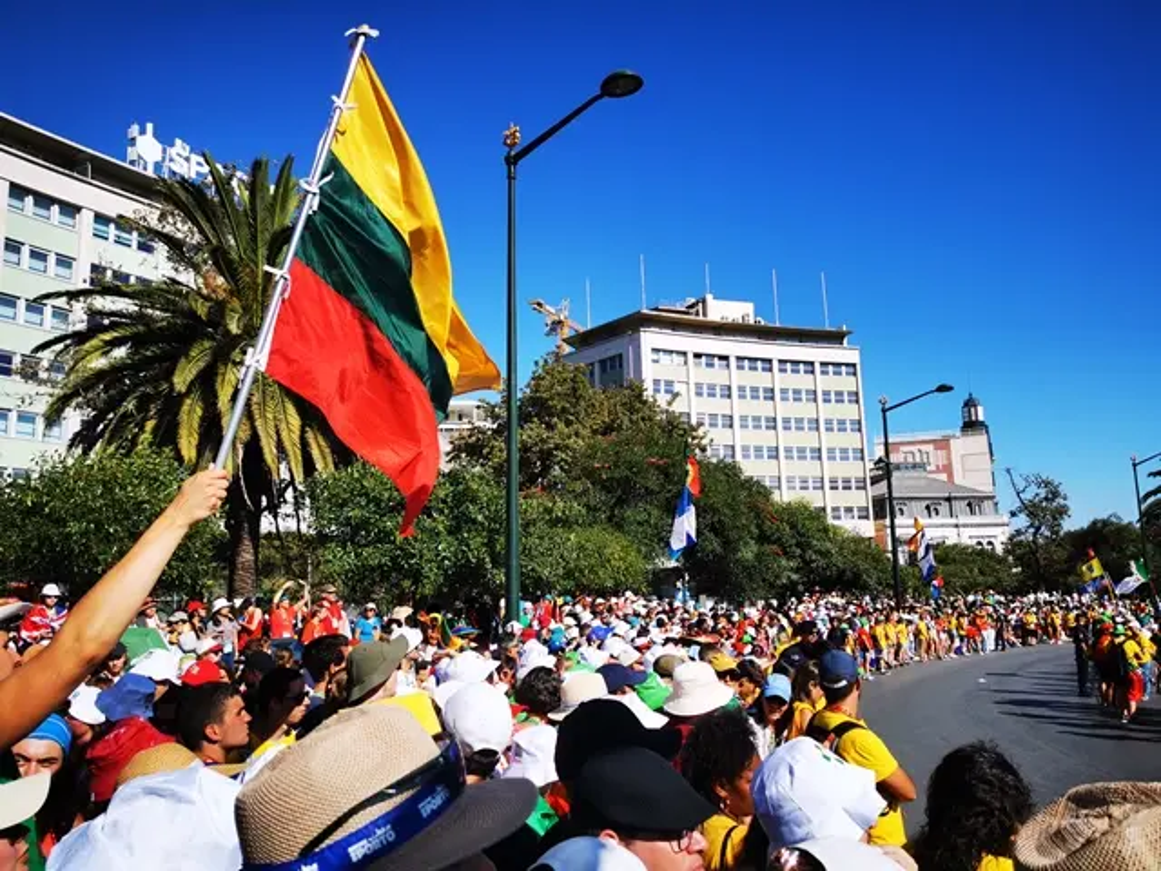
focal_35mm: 27
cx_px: 580
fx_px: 906
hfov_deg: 65.3
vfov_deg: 51.4
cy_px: 436
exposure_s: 1/4149
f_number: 1.6
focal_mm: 5.56
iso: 50
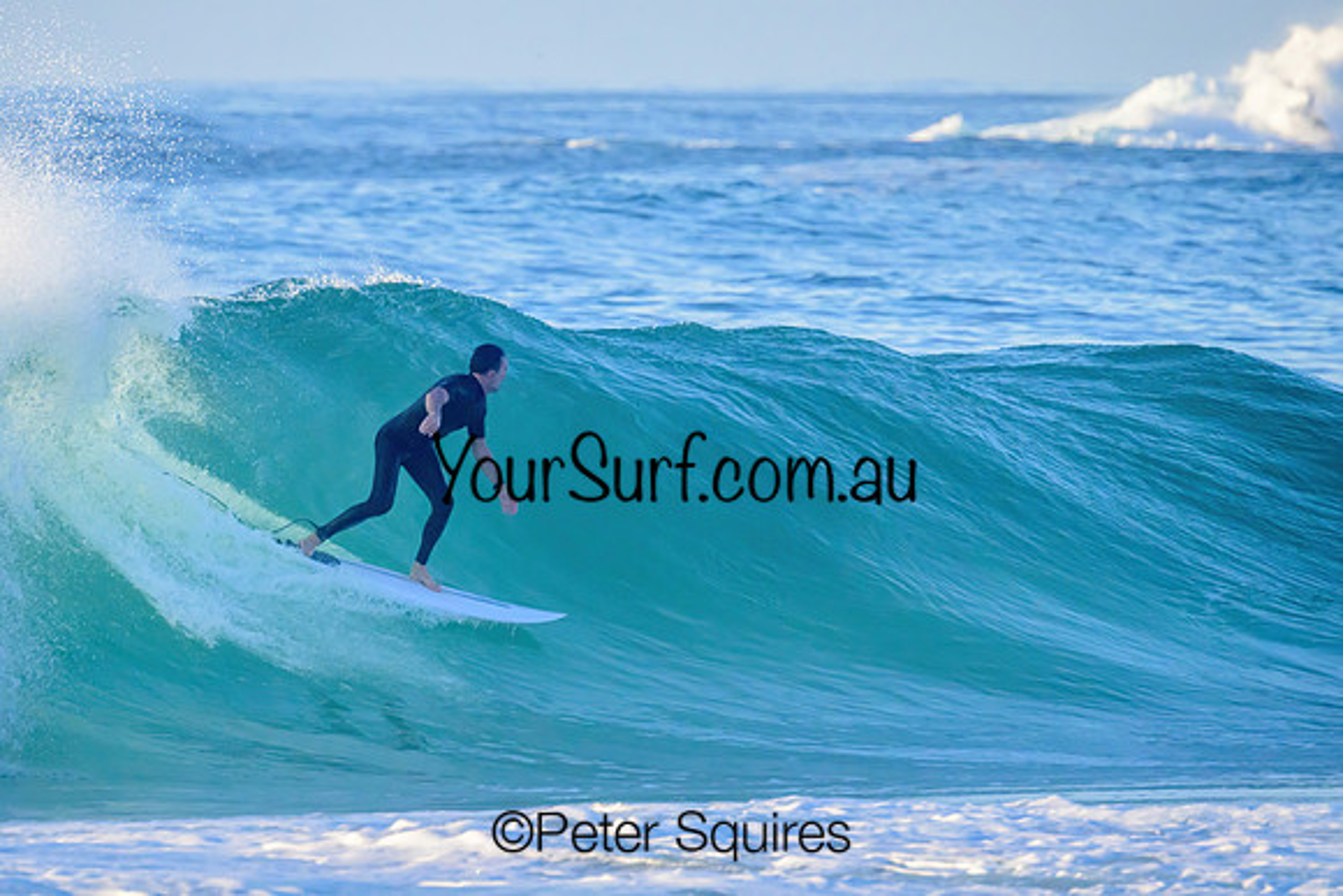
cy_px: 333
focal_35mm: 820
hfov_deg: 2.5
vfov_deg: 1.7
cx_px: 495
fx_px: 30584
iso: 2000
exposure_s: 1/1600
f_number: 11
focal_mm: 640
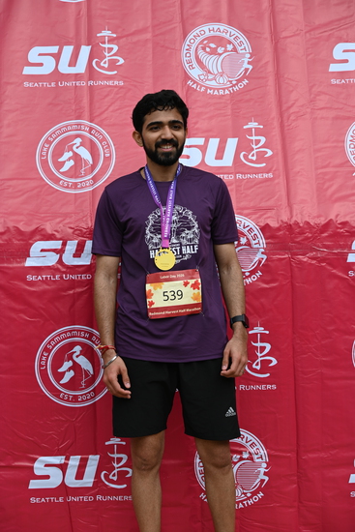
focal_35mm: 72
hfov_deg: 18.9
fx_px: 1064
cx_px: 178
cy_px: 266
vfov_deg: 28.1
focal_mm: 72
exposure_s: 1/250
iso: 160
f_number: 6
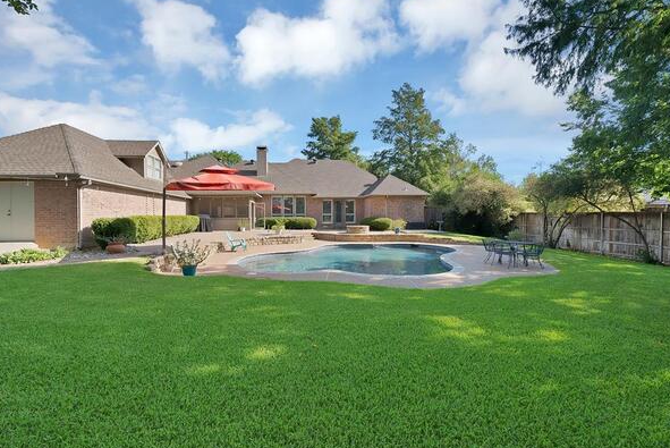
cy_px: 215
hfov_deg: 108.2
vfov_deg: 85.5
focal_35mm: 13
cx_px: 319
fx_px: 242
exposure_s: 1/160
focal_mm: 12
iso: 640
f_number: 9
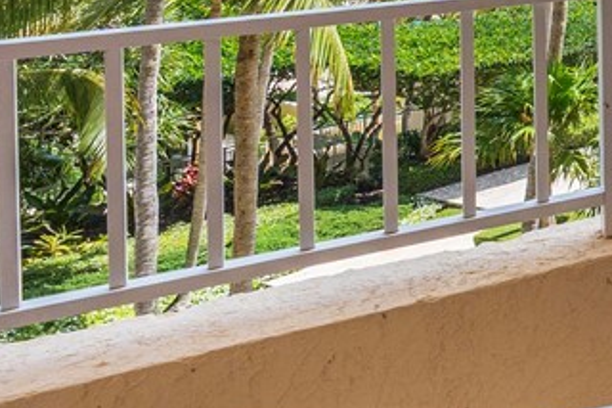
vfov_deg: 17.9
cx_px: 1424
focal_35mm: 69
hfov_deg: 15.8
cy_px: -179
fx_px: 1172
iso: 250
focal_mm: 13
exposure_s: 1/640
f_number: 8
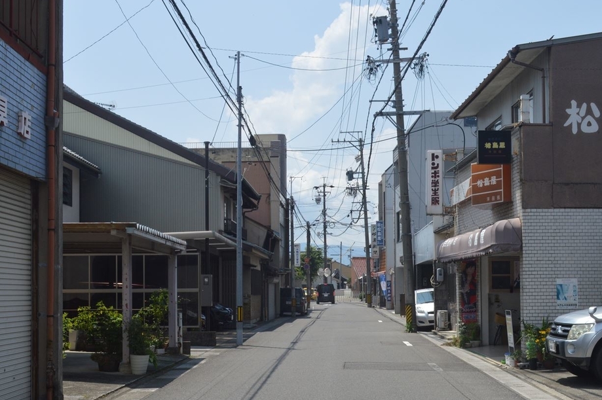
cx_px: 314
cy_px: 242
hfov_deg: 41.9
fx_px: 785
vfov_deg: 28.5
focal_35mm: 47
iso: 400
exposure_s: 1/500
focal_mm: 24
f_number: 11
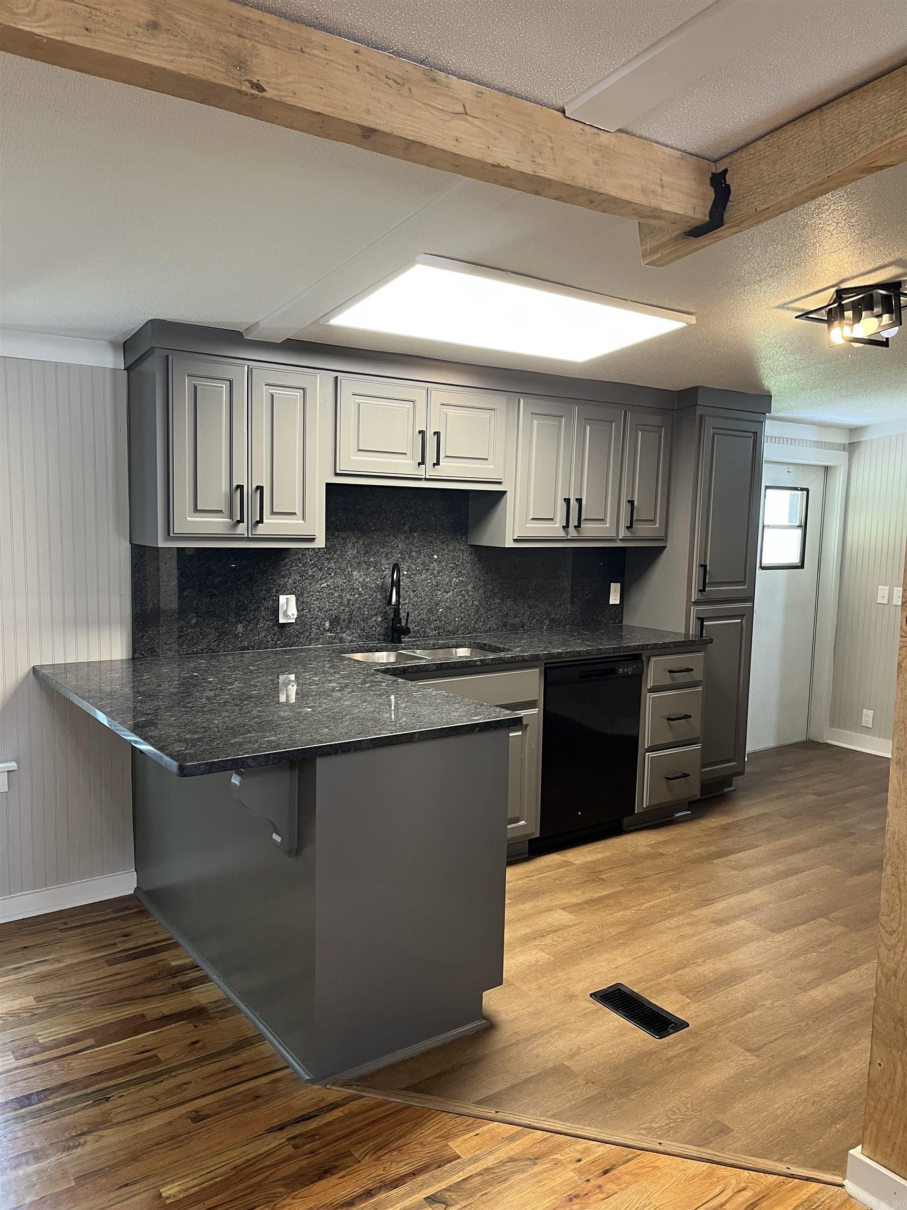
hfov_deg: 53.1
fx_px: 908
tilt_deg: -5.7
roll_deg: -1.3
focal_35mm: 26
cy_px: 605
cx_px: 454
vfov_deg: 67.3
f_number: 1.6
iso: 250
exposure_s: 1/60
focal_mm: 5.1
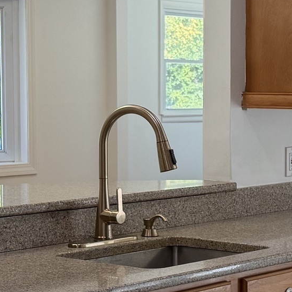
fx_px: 1126
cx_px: 217
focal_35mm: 118
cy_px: 153
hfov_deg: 14.7
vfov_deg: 14.8
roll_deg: +0.1
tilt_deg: -4.2
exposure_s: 1/178
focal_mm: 6.76
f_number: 1.78
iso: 80
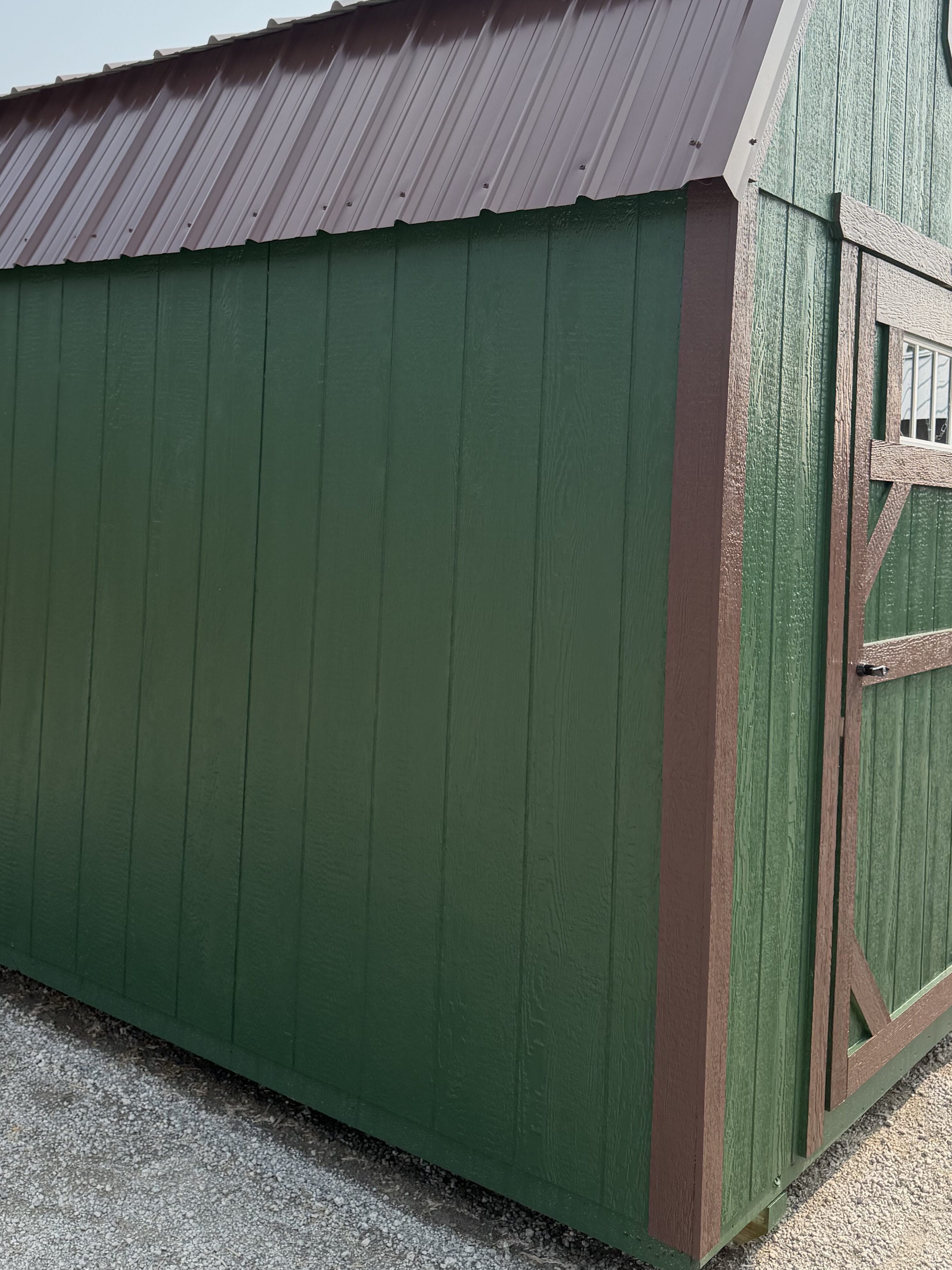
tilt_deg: +0.3
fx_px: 1283
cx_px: 391
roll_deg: -2.5
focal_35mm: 35
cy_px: 459
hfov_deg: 40.6
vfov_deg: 51.9
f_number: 1.78
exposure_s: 1/4167
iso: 100
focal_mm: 6.76
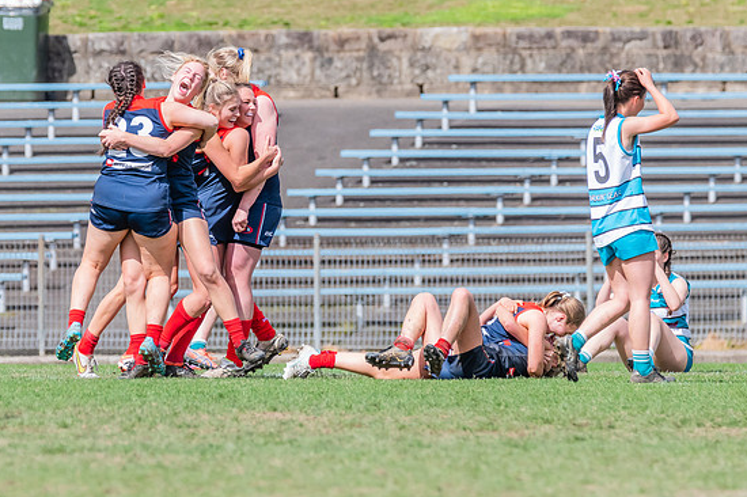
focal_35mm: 710
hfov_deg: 2.9
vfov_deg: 1.9
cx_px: 267
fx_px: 14723
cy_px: 212
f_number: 9
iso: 800
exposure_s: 1/1600
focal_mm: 420
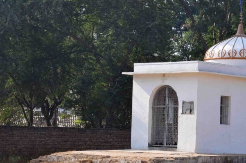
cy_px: 65
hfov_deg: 15.4
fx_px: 908
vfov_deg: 10.3
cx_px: 178
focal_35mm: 133
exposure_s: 1/400
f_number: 10
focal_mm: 52
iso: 400
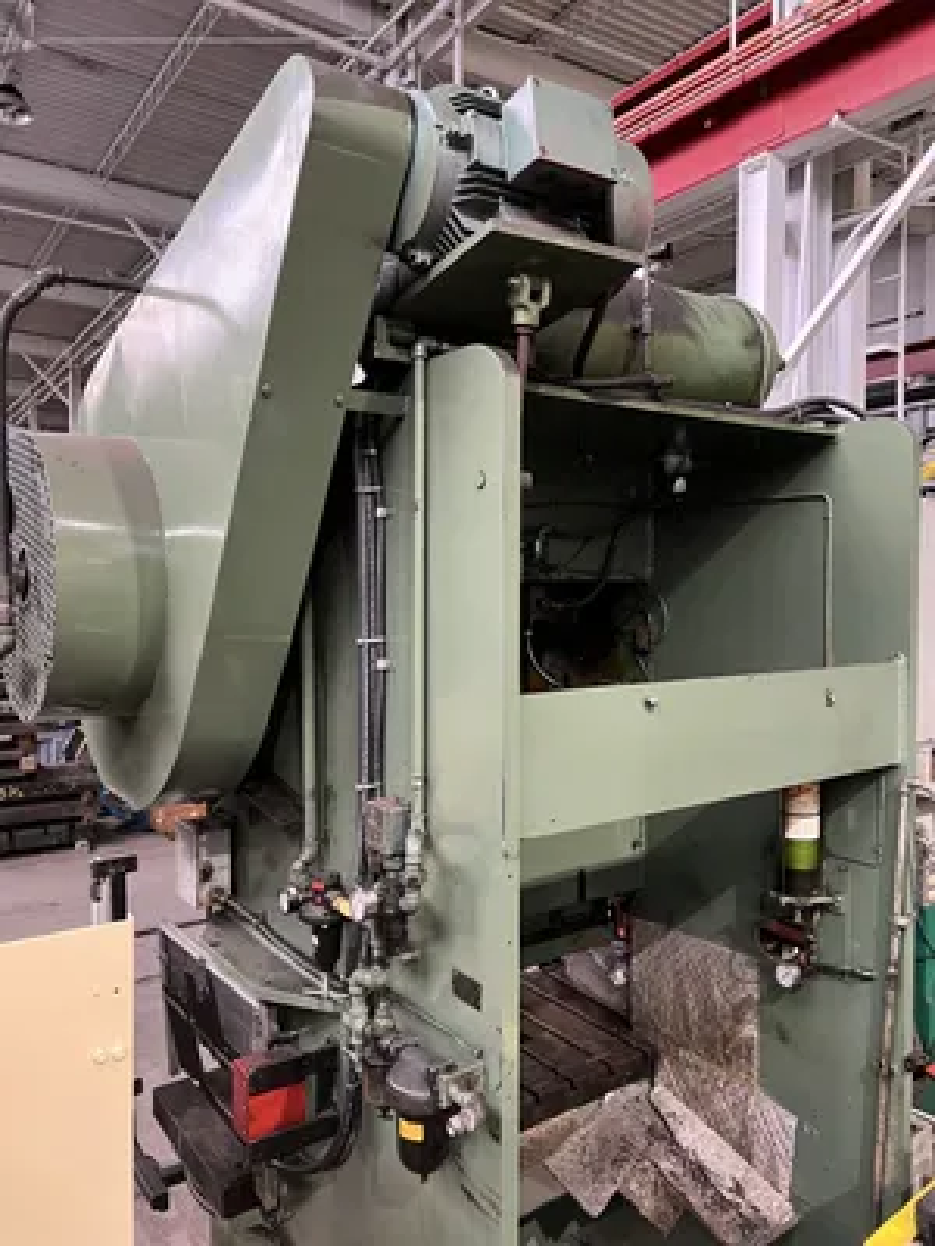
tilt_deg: -1.0
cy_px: 623
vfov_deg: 67.3
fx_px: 936
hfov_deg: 53.1
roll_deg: -0.5
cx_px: 468
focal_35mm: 26
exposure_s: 1/56
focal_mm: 5.7
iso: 500
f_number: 1.5
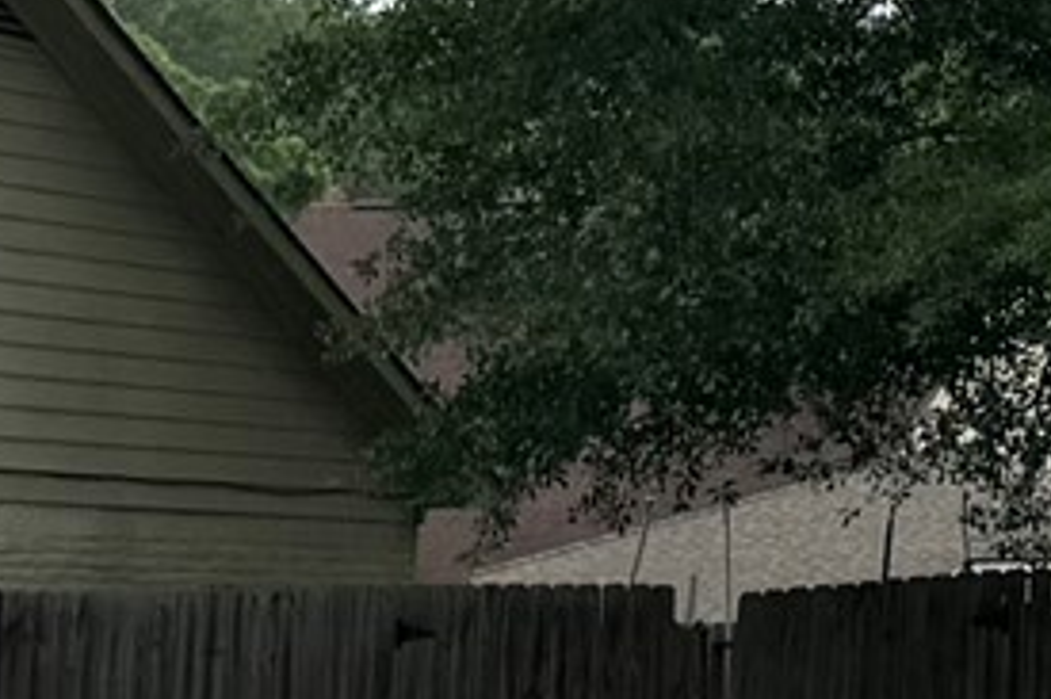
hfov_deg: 8.7
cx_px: 3367
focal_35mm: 186
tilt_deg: +9.6
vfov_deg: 7.3
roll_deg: +1.1
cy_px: -271
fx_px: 5427
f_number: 1.78
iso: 80
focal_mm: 6.76
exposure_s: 1/4608
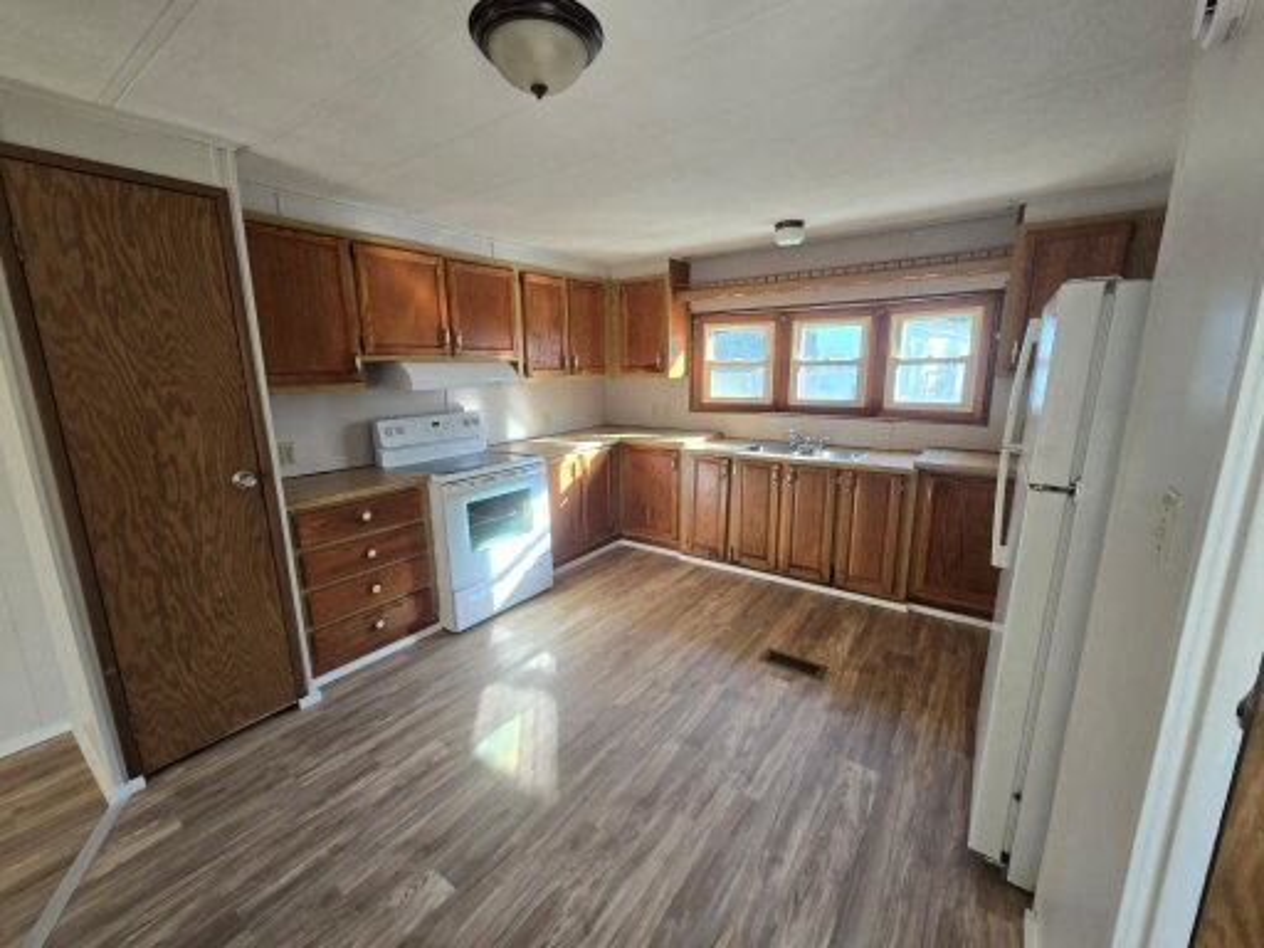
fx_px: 475
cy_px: 474
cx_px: 632
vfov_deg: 89.9
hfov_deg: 106.2
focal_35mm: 13
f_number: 2.2
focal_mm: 2.2
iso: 80
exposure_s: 1/60
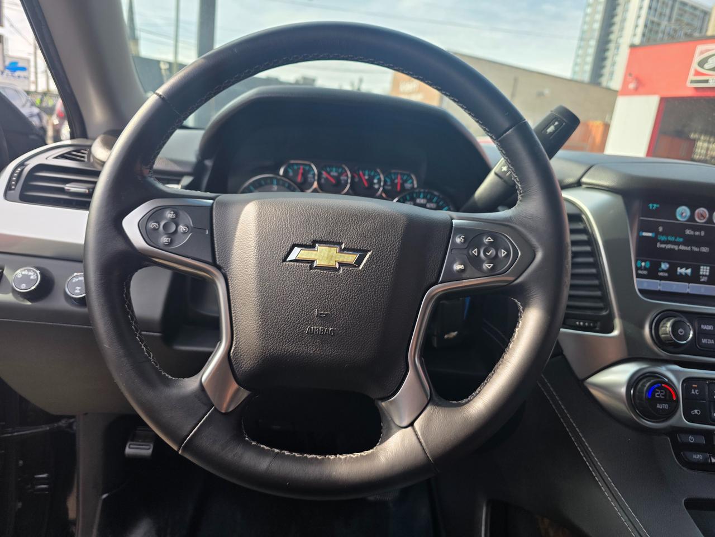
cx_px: 358
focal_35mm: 23
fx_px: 475
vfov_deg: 58.9
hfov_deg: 73.9
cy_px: 268
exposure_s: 1/1215
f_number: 1.7
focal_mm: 6.3
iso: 80
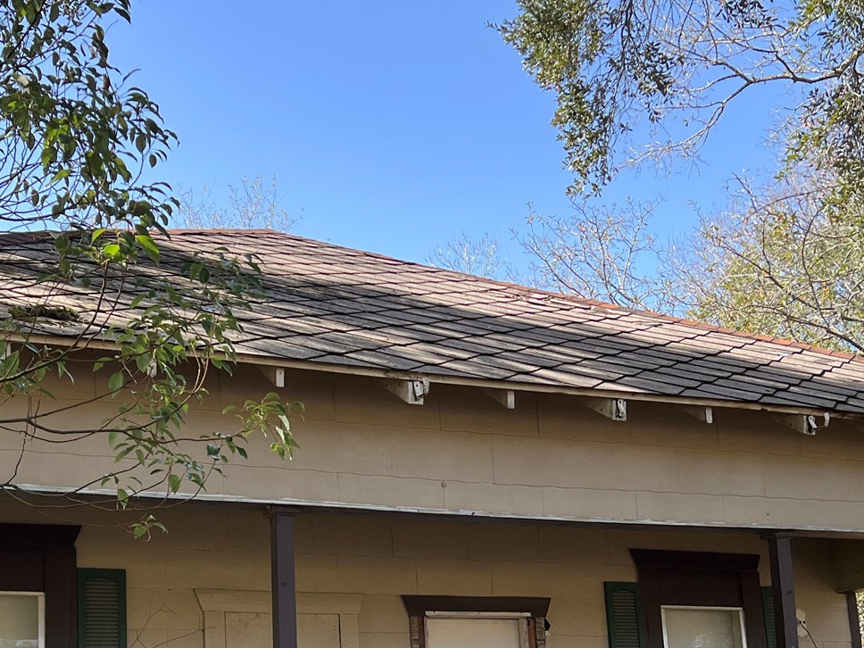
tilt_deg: +11.3
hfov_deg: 34.9
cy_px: 541
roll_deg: +2.9
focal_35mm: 55
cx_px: 390
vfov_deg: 26.0
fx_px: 1373
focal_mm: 5.7
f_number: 1.5
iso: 50
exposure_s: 1/808
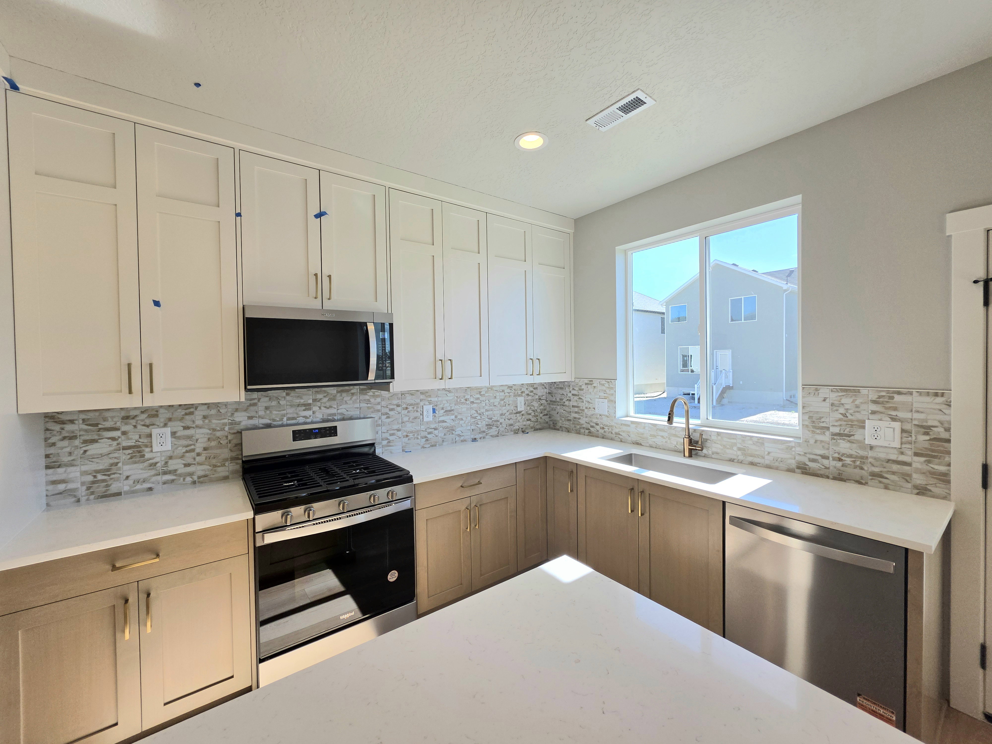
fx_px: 373
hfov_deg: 106.2
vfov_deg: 89.9
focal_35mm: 13
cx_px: 496
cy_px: 372
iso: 32
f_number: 1.9
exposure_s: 1/417
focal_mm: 2.2
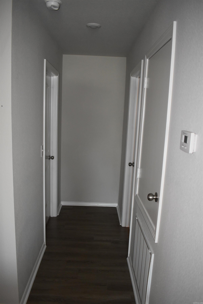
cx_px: 102
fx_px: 228
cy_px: 152
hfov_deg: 47.9
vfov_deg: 67.4
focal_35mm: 27
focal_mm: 18
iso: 1600
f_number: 3.5
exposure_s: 1/125
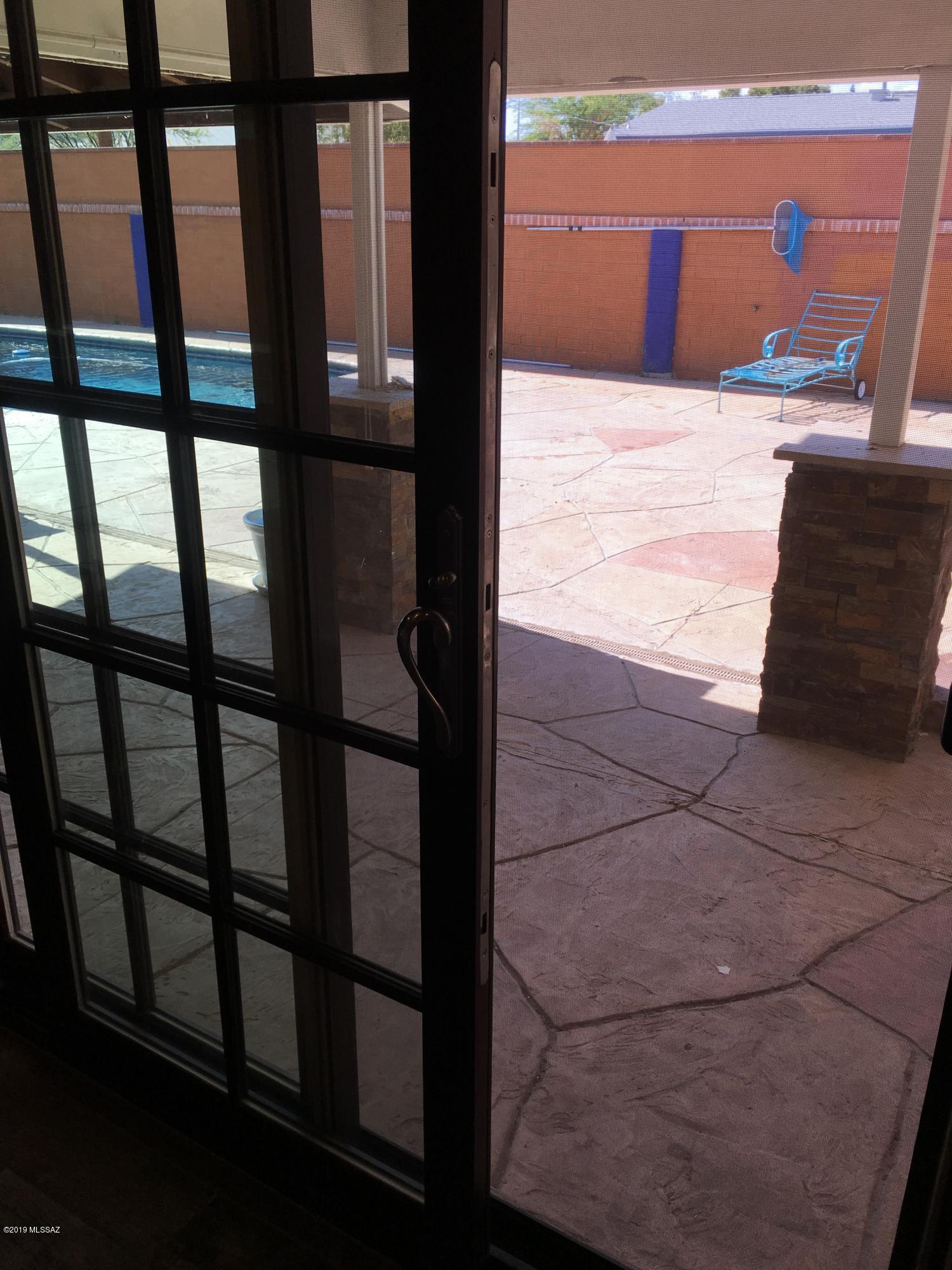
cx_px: 476
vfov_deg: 61.7
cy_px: 635
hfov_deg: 48.2
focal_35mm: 29
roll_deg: -0.6
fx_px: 1063
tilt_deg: -19.9
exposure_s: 1/422
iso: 25
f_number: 2.2
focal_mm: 4.15
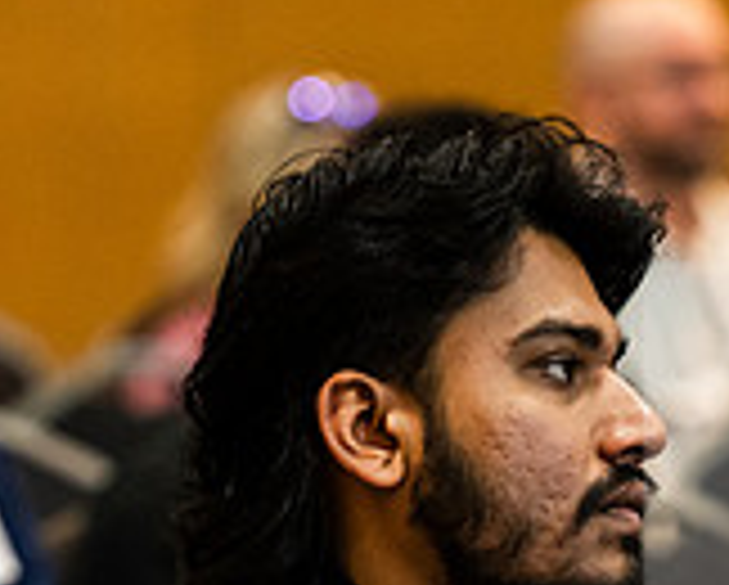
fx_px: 9051
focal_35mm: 419
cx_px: 508
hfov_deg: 4.6
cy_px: 808
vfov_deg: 3.7
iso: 2500
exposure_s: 1/200
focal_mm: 125
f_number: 3.2
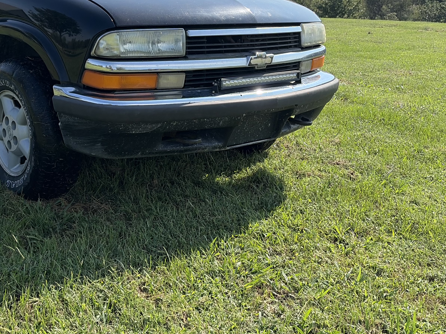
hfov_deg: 41.8
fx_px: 567
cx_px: 120
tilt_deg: -6.8
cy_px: 72
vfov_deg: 32.1
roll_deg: +0.2
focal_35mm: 44
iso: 64
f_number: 1.6
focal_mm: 5.96
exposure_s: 1/3125
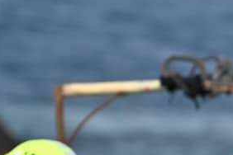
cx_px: 202
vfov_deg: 0.5
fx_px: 16535
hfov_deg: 0.8
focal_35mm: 2555
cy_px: 201
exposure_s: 1/2500
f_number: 6.3
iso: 400
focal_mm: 600
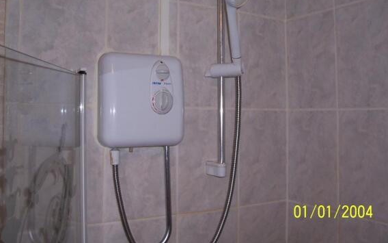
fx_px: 391
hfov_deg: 52.7
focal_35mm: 37
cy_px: 98
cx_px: 194
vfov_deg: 34.3
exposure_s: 1/60
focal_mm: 5.6
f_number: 2.7
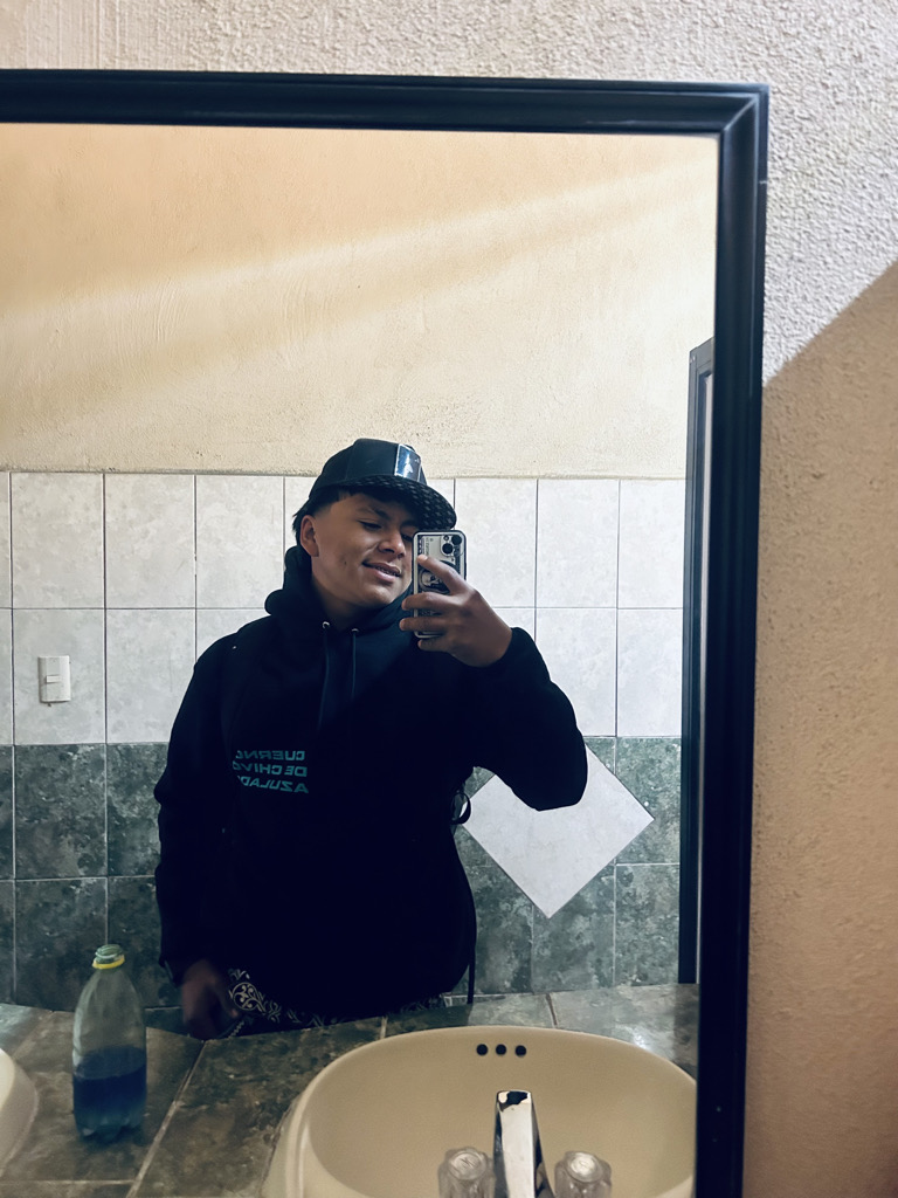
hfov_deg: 53.1
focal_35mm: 26
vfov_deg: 67.3
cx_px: 449
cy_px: 599
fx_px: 899
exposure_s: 1/40
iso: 640
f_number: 1.5
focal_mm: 5.7
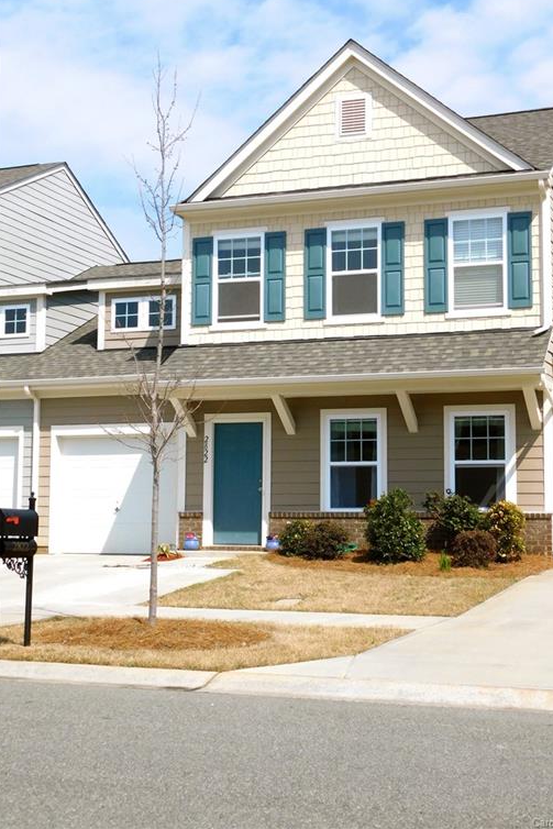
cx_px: 310
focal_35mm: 54
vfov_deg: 36.9
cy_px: 408
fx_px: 1244
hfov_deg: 25.1
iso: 125
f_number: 3.8
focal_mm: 9
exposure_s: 1/1500
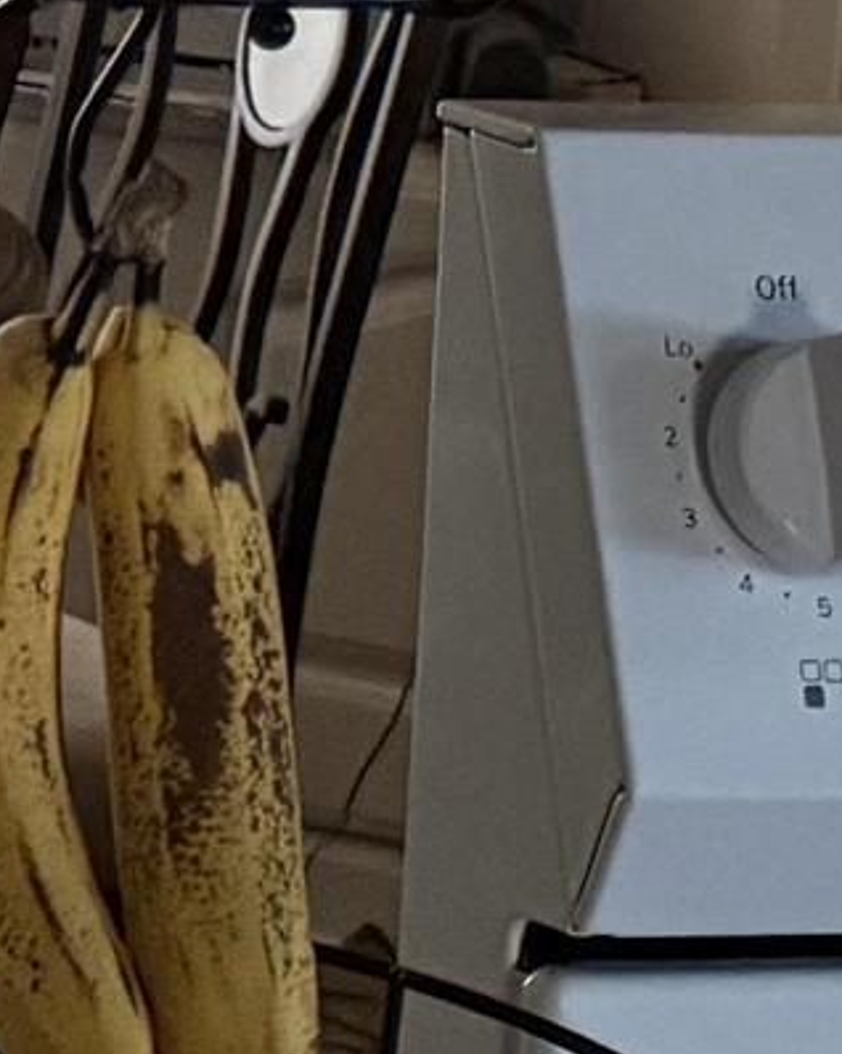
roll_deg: -2.1
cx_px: -1517
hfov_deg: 7.6
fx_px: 5642
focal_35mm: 181
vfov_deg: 10.4
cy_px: -466
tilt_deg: -4.7
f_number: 1.78
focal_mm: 6.76
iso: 500
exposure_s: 1/60
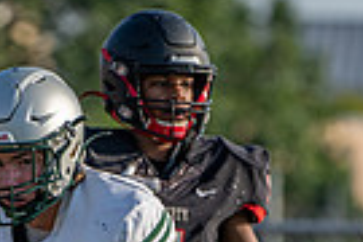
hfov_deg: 1.2
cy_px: 437
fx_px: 17322
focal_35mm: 1718
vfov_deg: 0.8
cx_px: 40
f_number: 5.6
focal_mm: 400
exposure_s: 1/1250
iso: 320
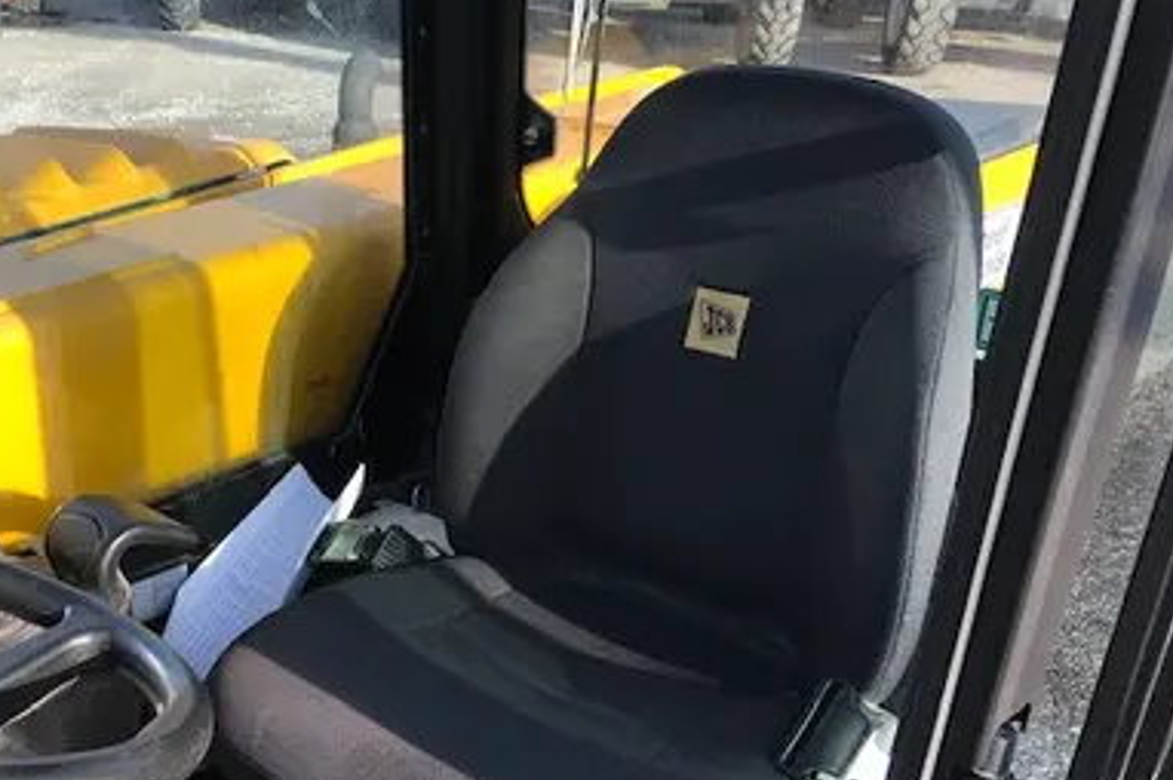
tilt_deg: -28.5
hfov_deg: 45.3
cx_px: 341
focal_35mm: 42
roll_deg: -1.2
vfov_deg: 31.2
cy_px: 600
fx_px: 1367
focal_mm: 3.99
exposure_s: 1/463
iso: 20
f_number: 1.8
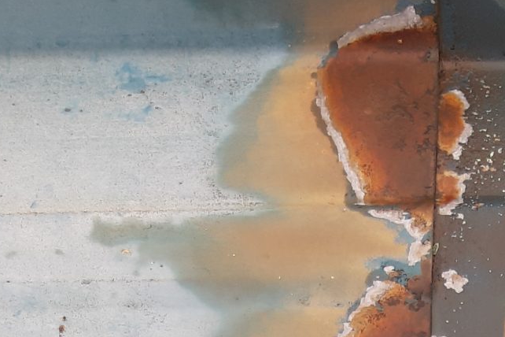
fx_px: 1571
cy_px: 791
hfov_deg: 18.1
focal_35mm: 112
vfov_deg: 10.6
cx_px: 405
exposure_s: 1/241
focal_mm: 3.93
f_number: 1.7
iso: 40
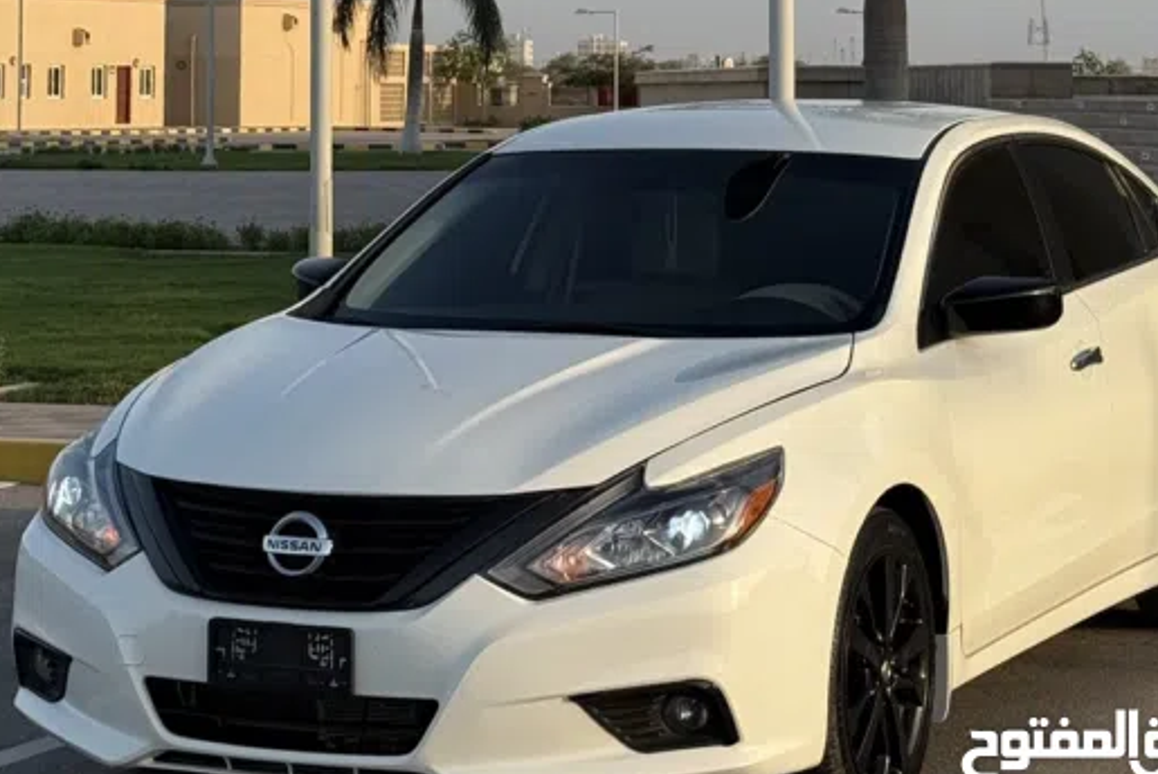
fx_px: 1995
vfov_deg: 21.9
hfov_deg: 32.3
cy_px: 385
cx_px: 623
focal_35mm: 62
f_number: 1.78
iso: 80
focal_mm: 6.76
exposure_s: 1/2494
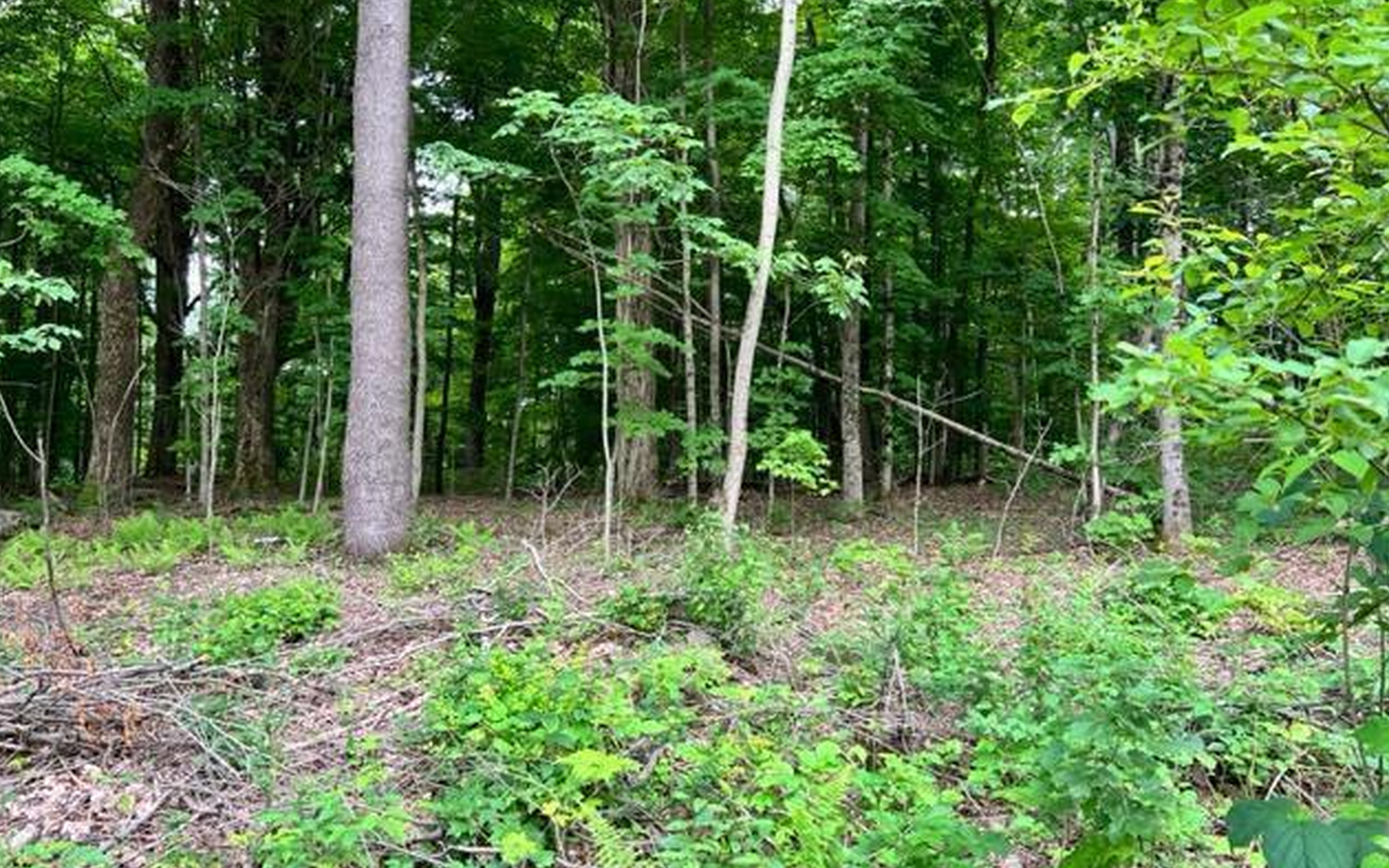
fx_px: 1060
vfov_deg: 44.5
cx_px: 686
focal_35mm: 28
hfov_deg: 66.5
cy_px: 412
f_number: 1.5
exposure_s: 1/121
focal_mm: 5.7
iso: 80
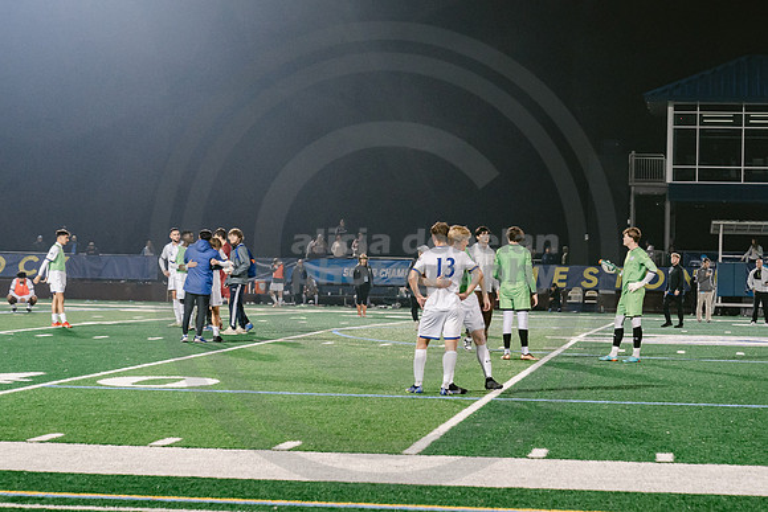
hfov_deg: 20.6
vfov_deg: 13.9
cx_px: 474
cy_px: 269
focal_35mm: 99
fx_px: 2106
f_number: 4.5
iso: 2500
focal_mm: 70
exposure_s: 1/200
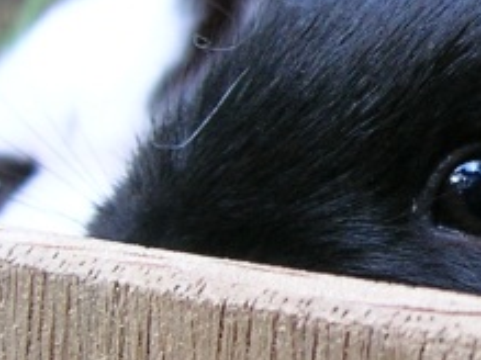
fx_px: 2208
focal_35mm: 159
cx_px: 538
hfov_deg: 12.2
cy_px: 64
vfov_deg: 9.3
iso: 50
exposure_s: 1/45
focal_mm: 5.7
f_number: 2.9
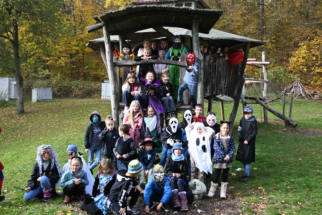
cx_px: 161
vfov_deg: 34.8
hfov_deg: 50.4
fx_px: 342
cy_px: 108
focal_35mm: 38
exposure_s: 1/200
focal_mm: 25.5
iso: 110
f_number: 3.8
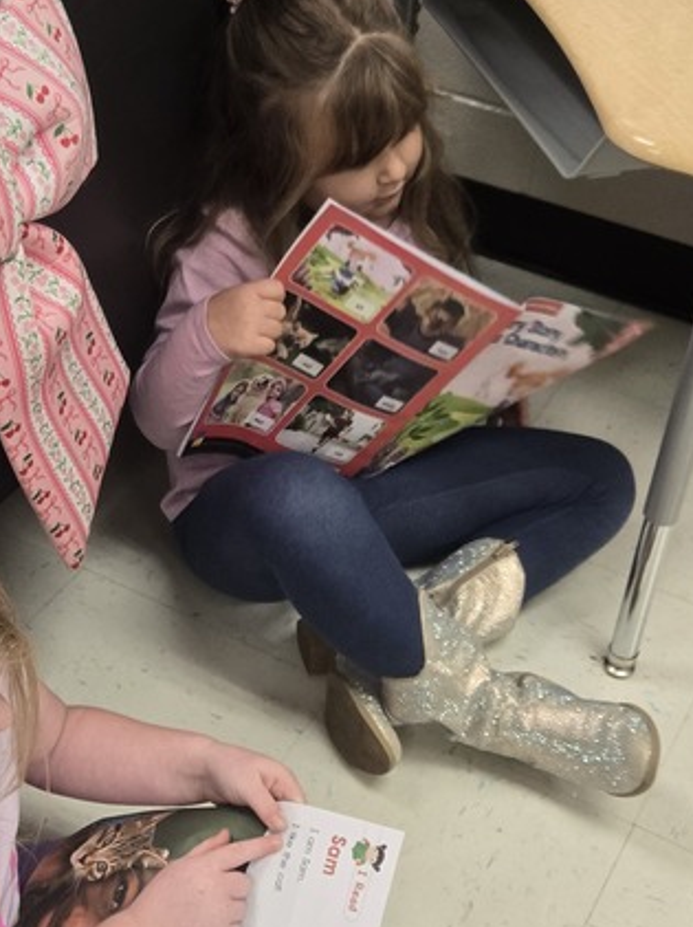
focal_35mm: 56
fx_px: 1497
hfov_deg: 26.0
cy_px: 517
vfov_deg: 34.3
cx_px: 264
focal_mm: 5.4
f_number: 1.8
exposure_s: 1/120
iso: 250
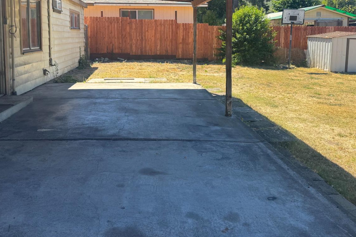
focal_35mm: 33
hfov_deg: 57.2
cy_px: 62
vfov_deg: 39.0
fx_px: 326
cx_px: 162
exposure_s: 1/1637
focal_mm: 6.76
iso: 80
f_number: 1.78
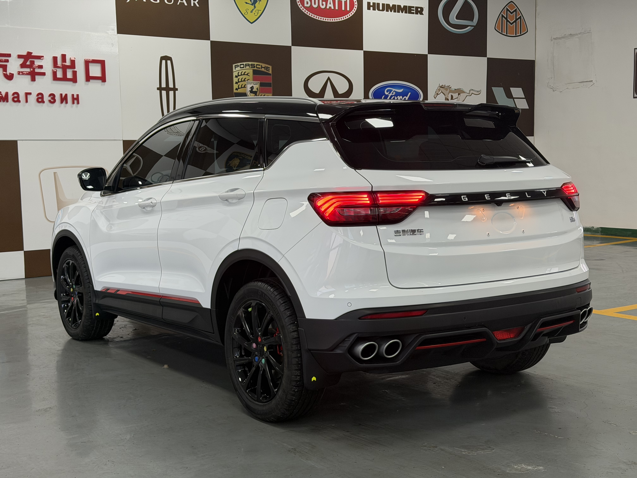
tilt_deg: -5.8
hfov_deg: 39.7
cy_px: 239
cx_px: 318
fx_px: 883
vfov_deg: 30.3
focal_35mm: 48
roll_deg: +1.0
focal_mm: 6.76
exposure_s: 1/50
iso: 64
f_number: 1.78
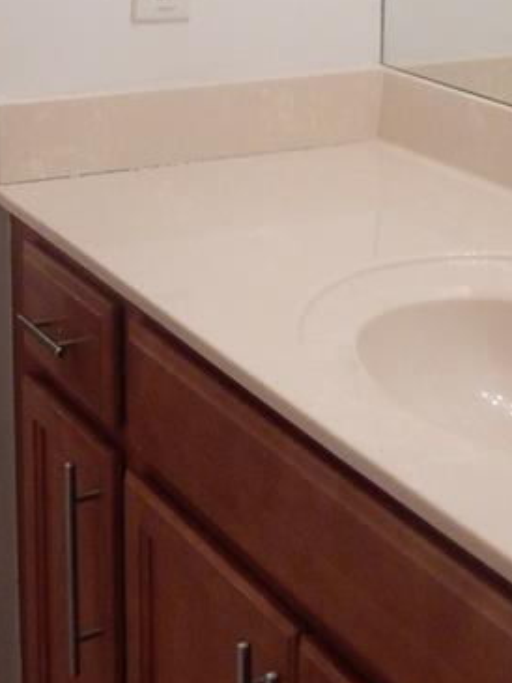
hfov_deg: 18.0
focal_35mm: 82
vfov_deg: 23.2
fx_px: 1619
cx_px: 222
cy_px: 62
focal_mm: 4.5
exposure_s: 1/30
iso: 220
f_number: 3.7
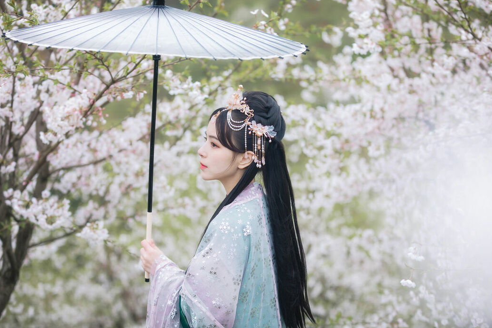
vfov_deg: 17.1
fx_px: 1093
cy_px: 162
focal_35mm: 80
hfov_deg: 25.4
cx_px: 246
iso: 320
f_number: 2.8
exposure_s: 1/250
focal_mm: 80
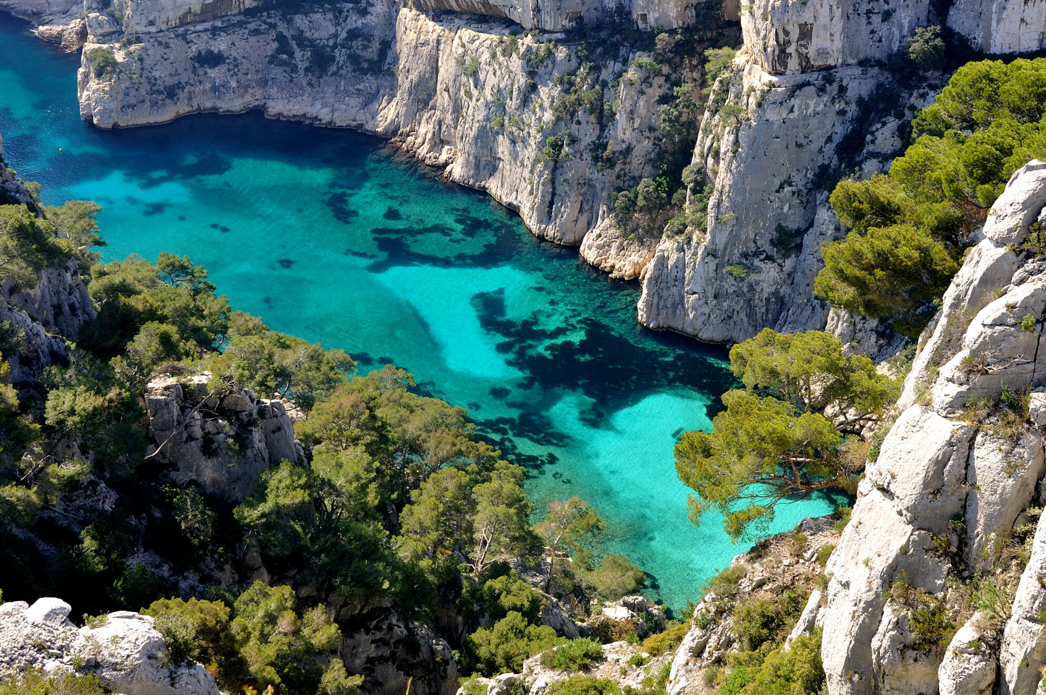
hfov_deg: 34.5
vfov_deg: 23.3
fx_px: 1683
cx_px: 506
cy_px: 306
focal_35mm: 58
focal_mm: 30
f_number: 8
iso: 100
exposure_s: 1/80
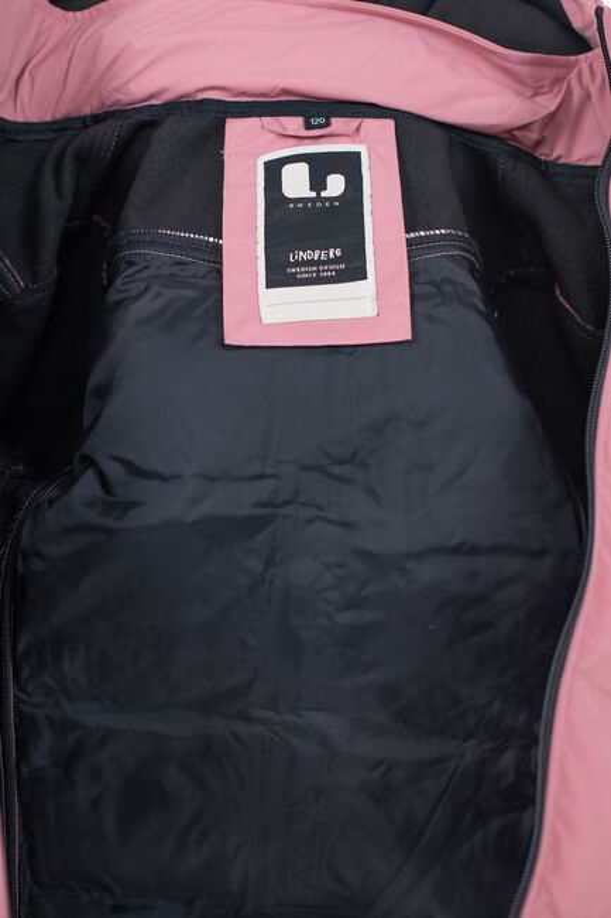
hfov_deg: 27.0
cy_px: 459
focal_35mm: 50
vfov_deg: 39.6
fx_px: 1273
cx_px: 306
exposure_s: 1/400
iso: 640
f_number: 3.5
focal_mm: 50
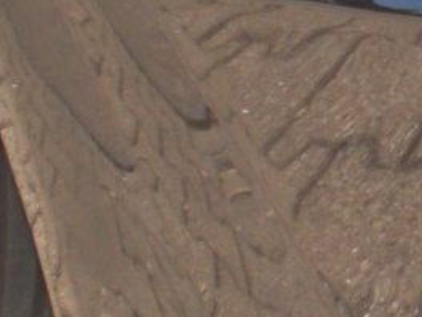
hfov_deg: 8.4
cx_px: 678
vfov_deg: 6.4
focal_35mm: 230
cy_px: -40
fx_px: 2804
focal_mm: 6.3
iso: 64
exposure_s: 1/125
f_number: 3.1
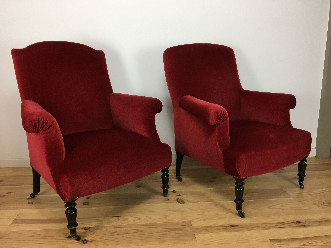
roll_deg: +0.7
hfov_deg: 61.7
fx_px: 277
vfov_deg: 48.2
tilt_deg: -12.5
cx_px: 166
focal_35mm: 29
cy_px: 124
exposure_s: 1/33
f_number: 2.2
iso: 50
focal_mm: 4.15
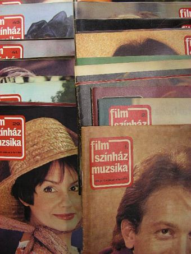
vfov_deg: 49.0
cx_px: 96
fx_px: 279
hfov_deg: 37.7
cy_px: 127
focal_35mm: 38
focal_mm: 6.3
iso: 102
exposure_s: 1/29.8
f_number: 3.5
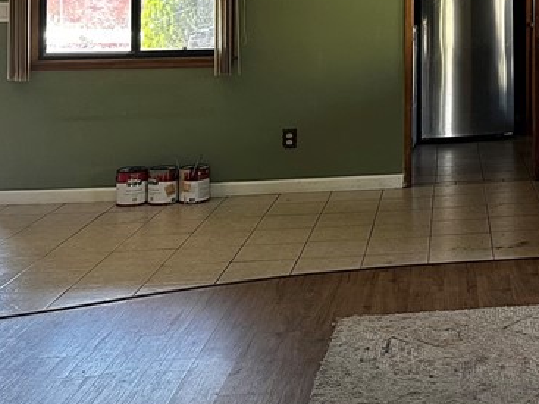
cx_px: 632
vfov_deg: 20.6
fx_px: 1043
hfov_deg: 26.1
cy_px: -69
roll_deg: -0.1
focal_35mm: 67
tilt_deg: +1.7
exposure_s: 1/115
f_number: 1.78
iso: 250
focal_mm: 6.86
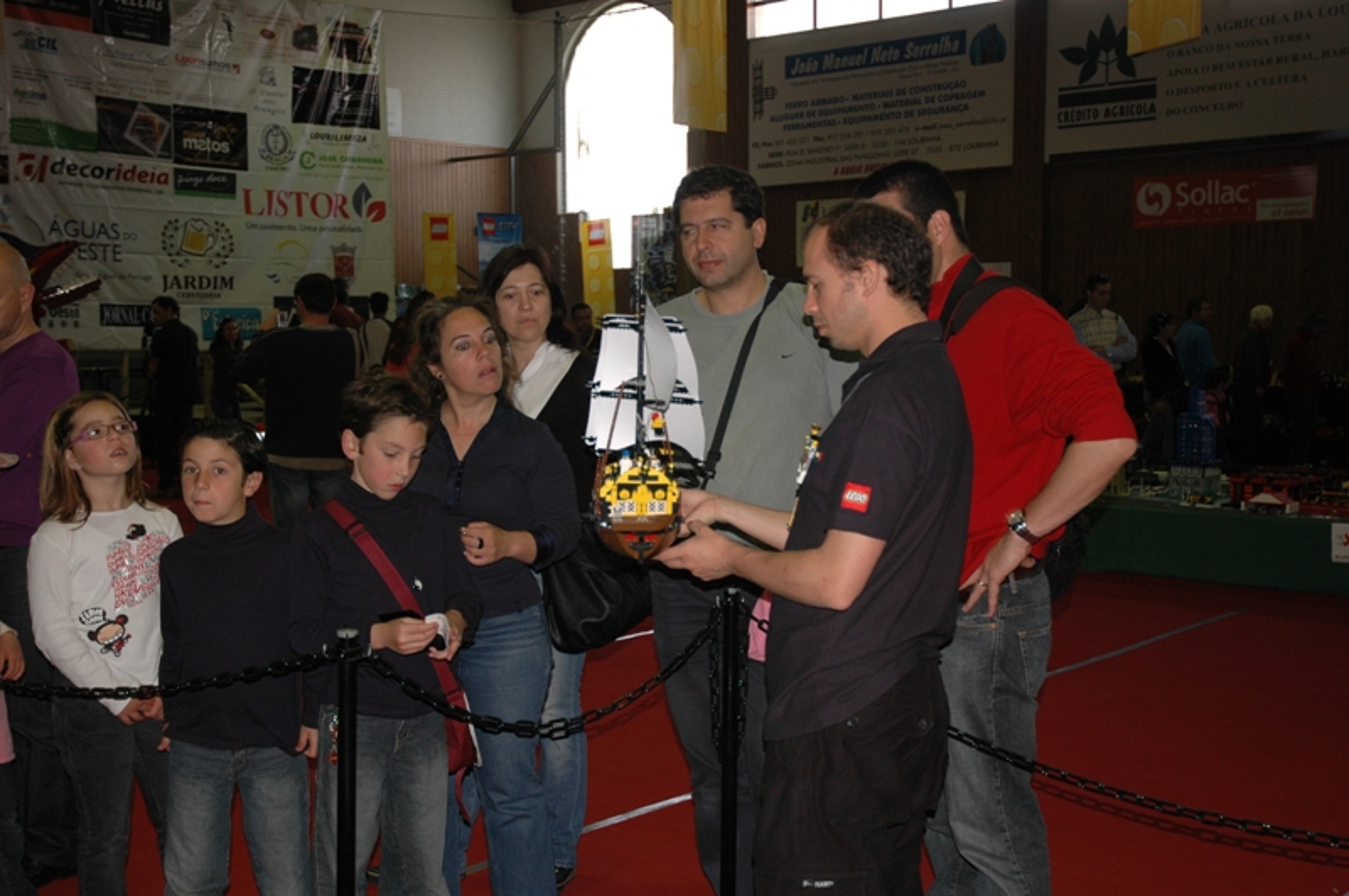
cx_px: 674
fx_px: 1629
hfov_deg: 45.0
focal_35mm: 44
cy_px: 448
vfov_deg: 30.8
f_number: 4
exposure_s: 1/60
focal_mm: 29
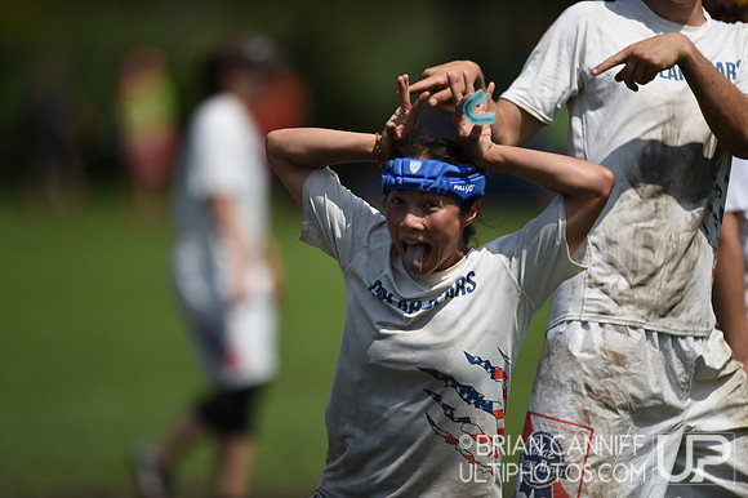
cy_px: 249
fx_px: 8306
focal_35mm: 400
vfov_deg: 3.4
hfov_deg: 5.2
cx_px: 374
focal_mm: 400
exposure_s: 1/8000
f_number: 2.8
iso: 200
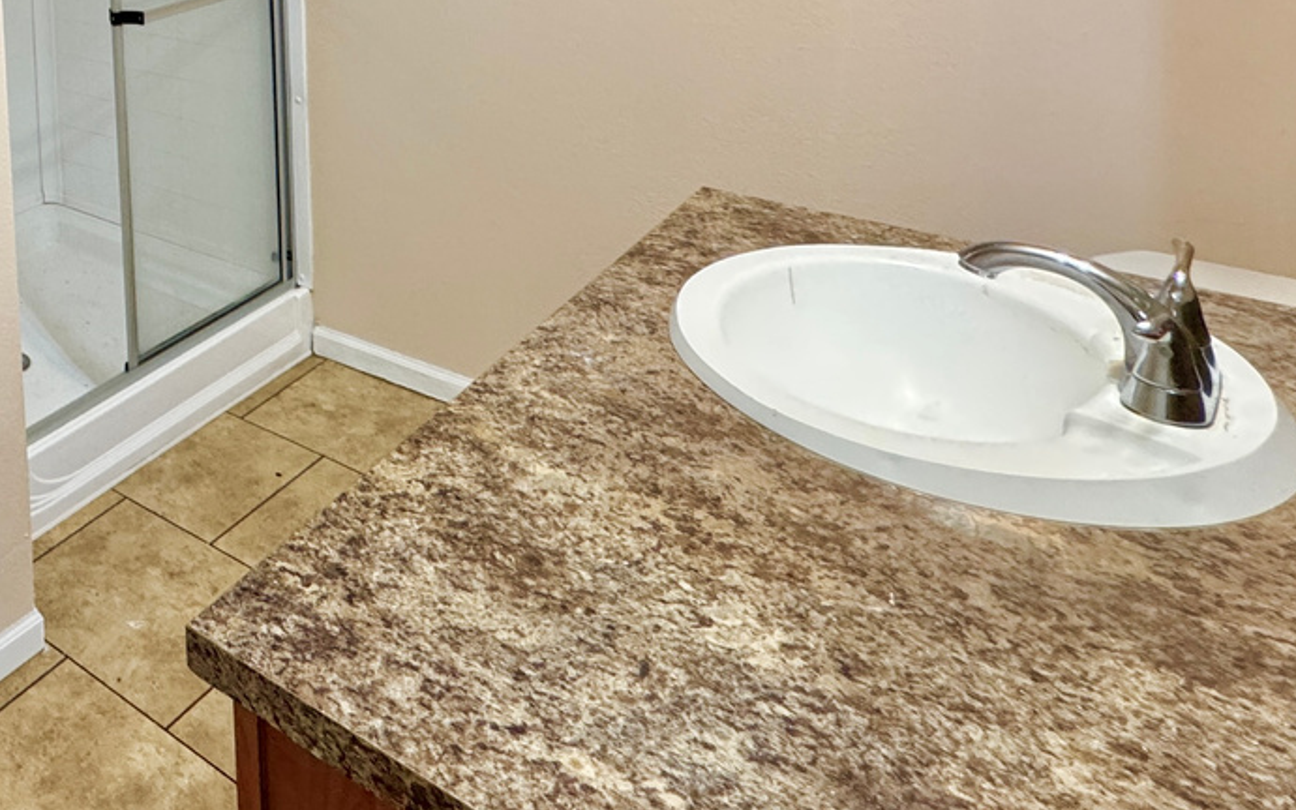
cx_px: -120
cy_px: -146
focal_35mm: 33
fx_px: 1166
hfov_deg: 44.7
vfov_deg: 32.2
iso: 250
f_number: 2.2
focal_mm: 2.22
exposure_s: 1/60
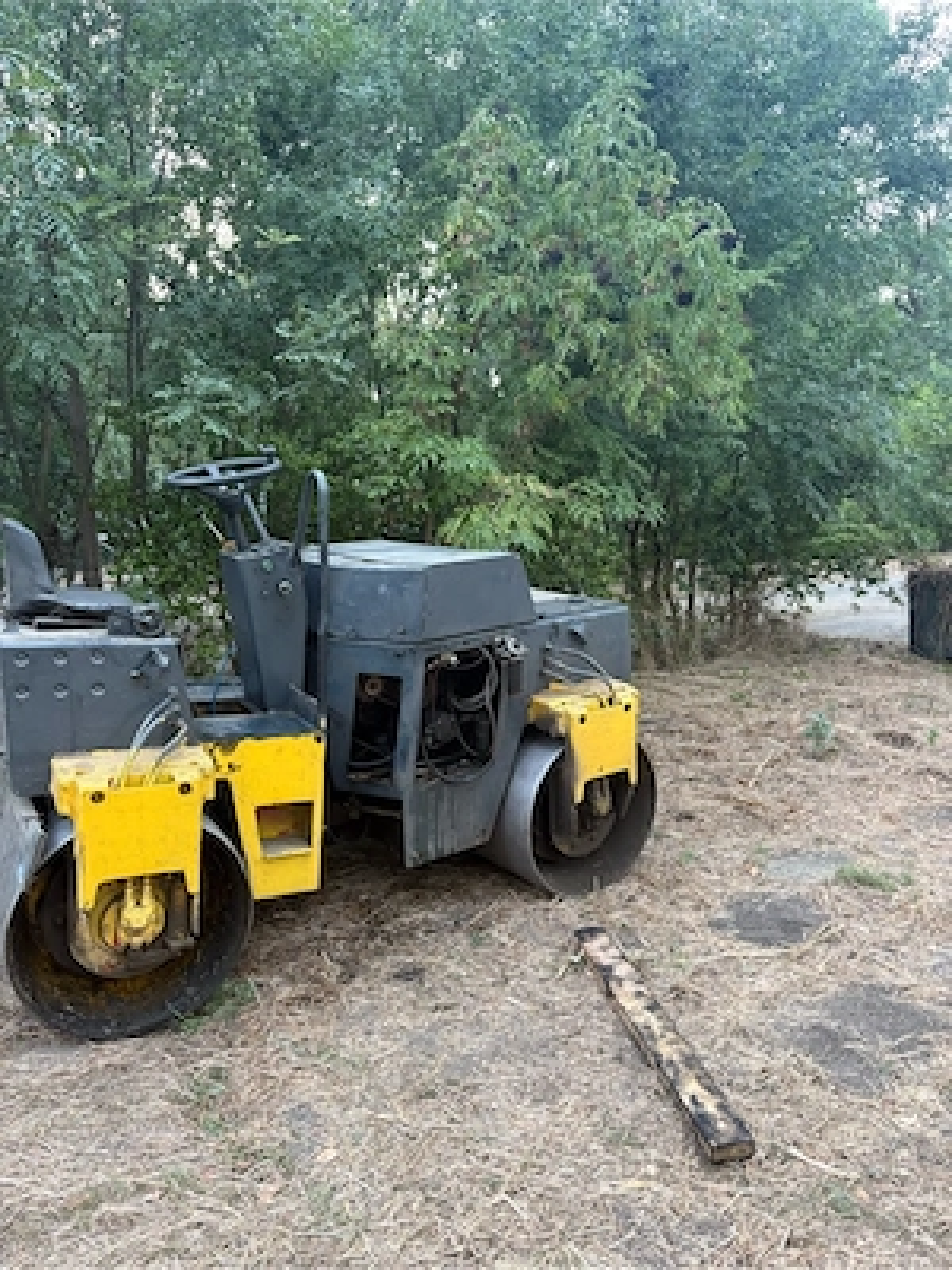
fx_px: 953
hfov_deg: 53.1
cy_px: 635
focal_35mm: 26
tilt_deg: -8.0
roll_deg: +2.6
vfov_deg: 67.3
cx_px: 476
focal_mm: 5.96
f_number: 1.6
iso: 200
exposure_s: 1/60
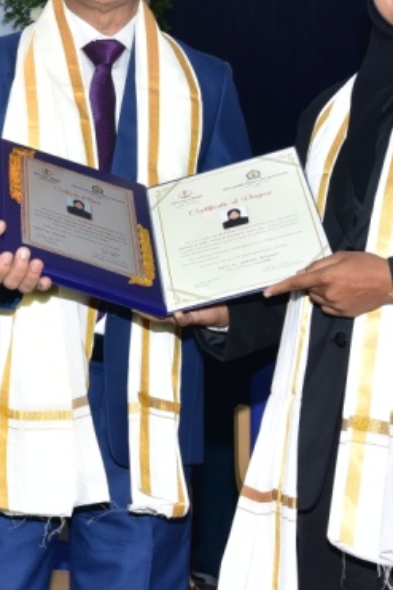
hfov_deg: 12.6
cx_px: -108
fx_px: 1721
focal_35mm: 105
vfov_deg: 19.2
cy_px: 81
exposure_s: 1/160
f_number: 8
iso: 800
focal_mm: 38
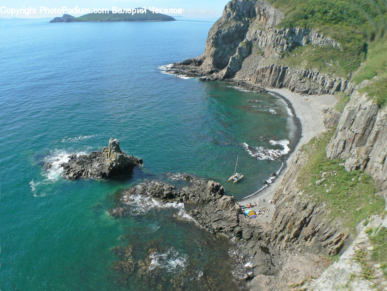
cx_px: 194
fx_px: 402
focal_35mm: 36
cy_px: 146
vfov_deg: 39.7
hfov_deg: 51.4
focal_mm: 6
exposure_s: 1/250
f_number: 8
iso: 80
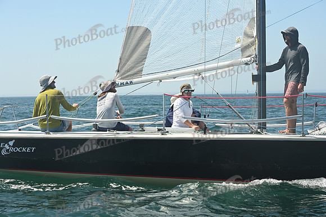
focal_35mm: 85
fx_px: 770
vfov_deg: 16.1
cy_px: 108
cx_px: 163
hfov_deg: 23.9
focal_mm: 85
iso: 320
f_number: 8
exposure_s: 1/1000
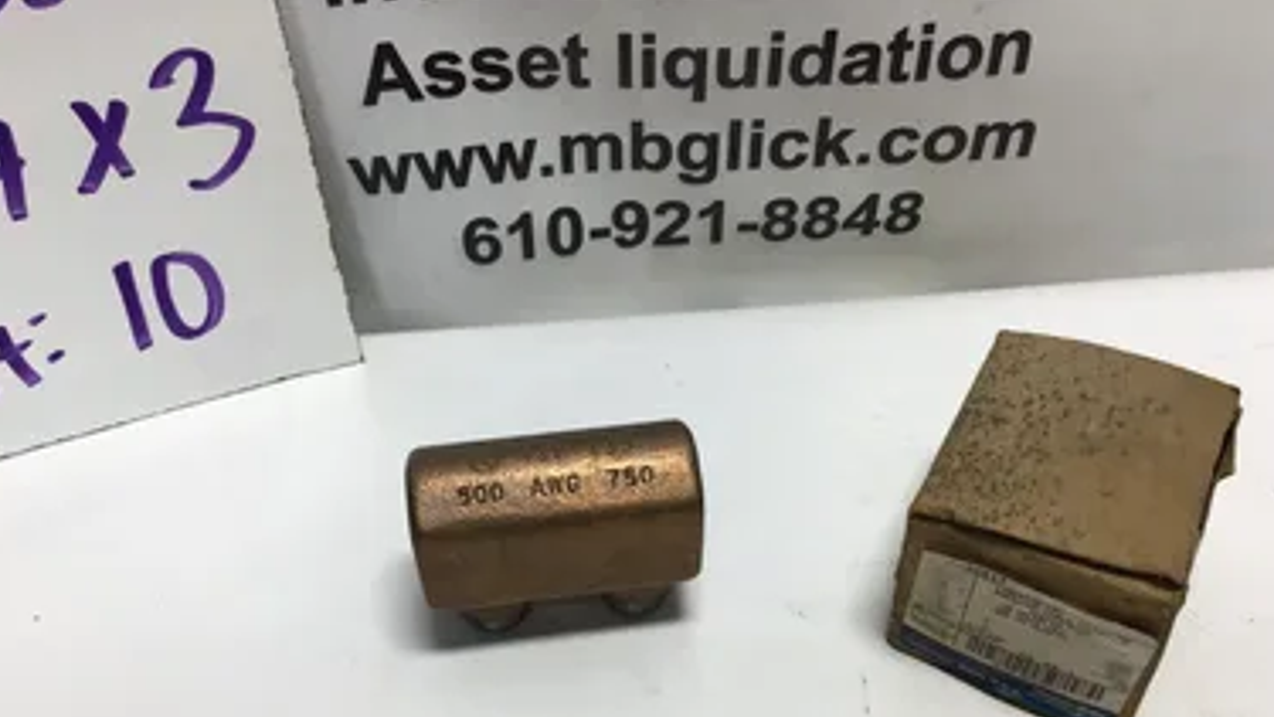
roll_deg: +1.8
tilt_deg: -44.1
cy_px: 466
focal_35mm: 36
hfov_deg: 55.3
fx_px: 1216
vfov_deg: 32.6
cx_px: 642
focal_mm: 3.3
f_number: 2.4
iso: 25
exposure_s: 1/159
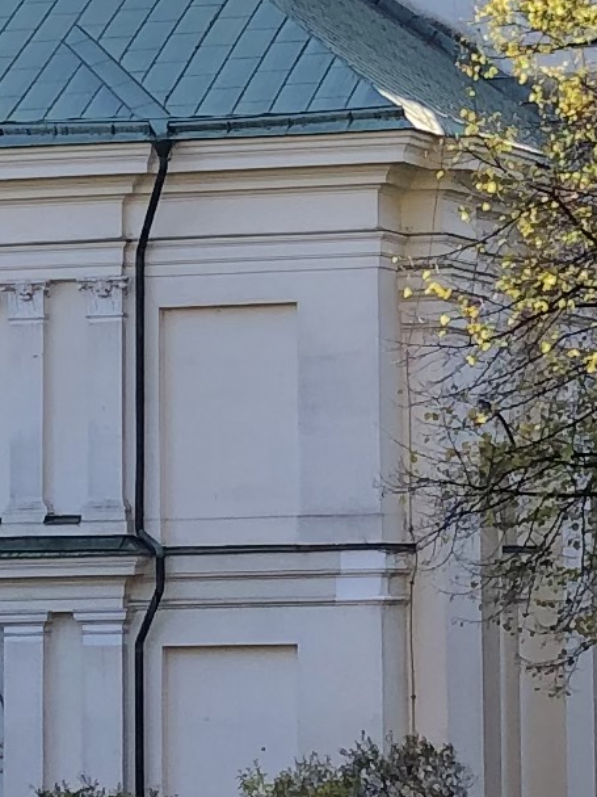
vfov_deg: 10.6
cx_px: 484
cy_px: 127
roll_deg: +0.8
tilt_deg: +6.1
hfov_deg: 8.0
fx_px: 4279
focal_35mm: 186
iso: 20
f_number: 1.8
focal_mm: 3.99
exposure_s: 1/216
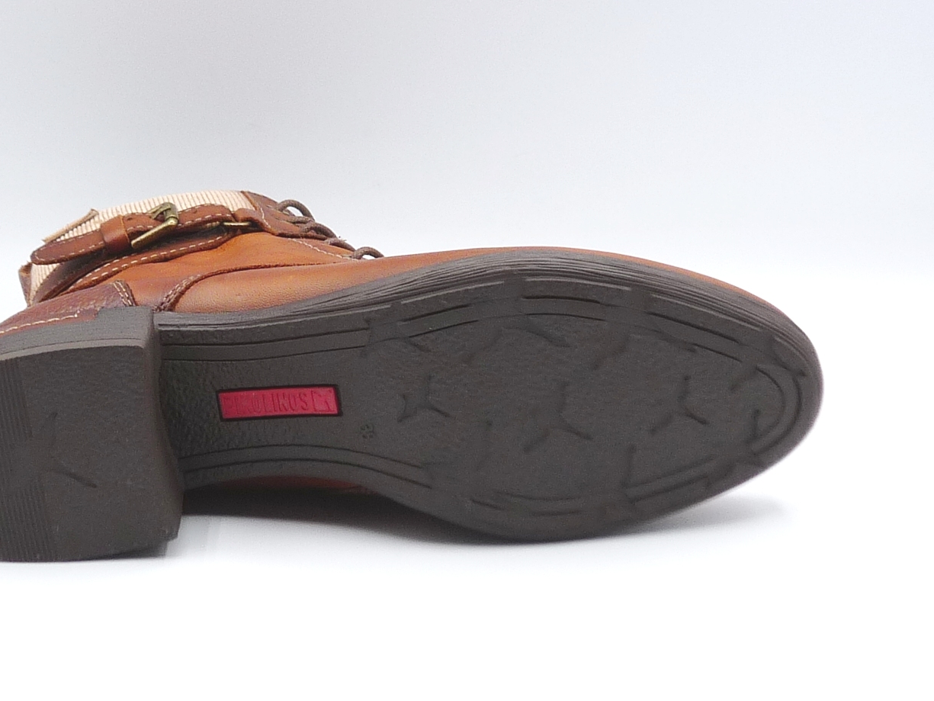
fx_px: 1727
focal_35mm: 64
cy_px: 323
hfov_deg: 30.1
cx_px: 337
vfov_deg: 22.9
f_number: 4
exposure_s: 1/160
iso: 100
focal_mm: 4.8
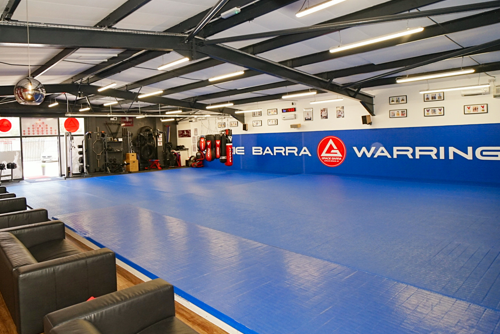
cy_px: 142
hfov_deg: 75.1
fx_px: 320
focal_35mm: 23
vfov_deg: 54.9
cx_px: 197
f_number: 4
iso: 800
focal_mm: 18
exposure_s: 1/160
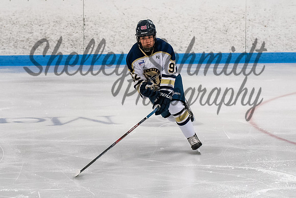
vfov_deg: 6.4
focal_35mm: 215
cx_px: 157
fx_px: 1769
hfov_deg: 9.6
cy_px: 56
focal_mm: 90
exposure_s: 1/800
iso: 3200
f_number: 3.5
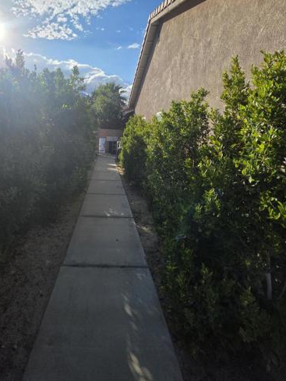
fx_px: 187
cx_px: 109
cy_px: 136
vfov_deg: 88.7
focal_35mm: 17
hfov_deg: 73.6
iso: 40
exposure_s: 1/3647
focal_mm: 2.2
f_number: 1.9
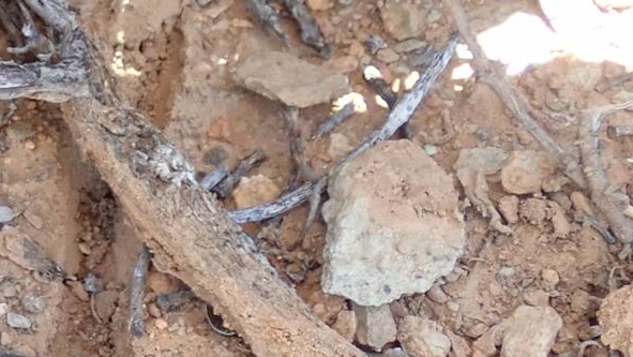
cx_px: -406
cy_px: 72
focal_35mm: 140
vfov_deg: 8.7
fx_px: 2351
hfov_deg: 14.0
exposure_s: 1/160
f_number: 2.7
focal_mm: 6.86
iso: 200
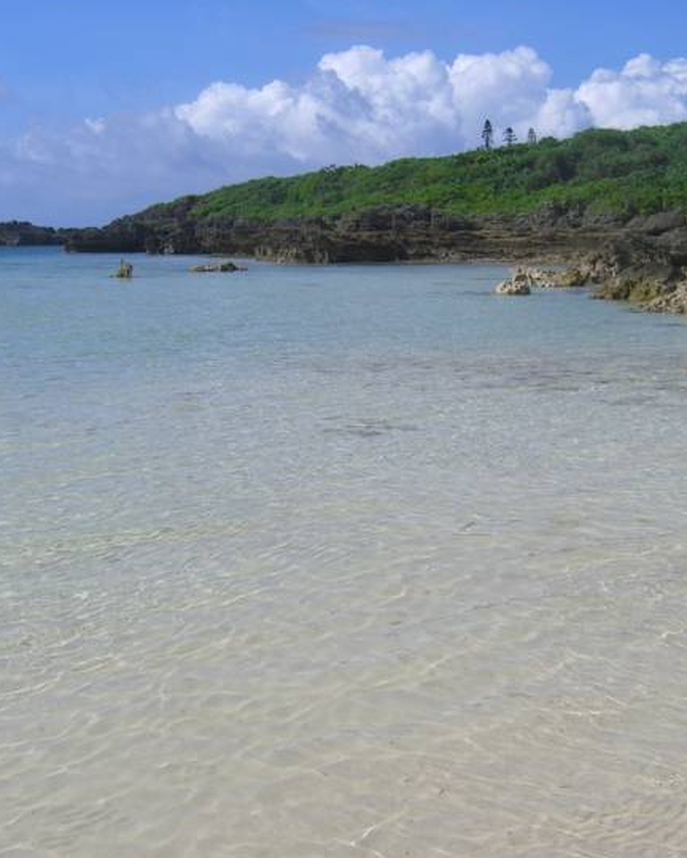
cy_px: 316
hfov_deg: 27.6
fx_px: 1398
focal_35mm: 55
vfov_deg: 34.0
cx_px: 394
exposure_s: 1/320
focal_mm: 7.9
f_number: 8
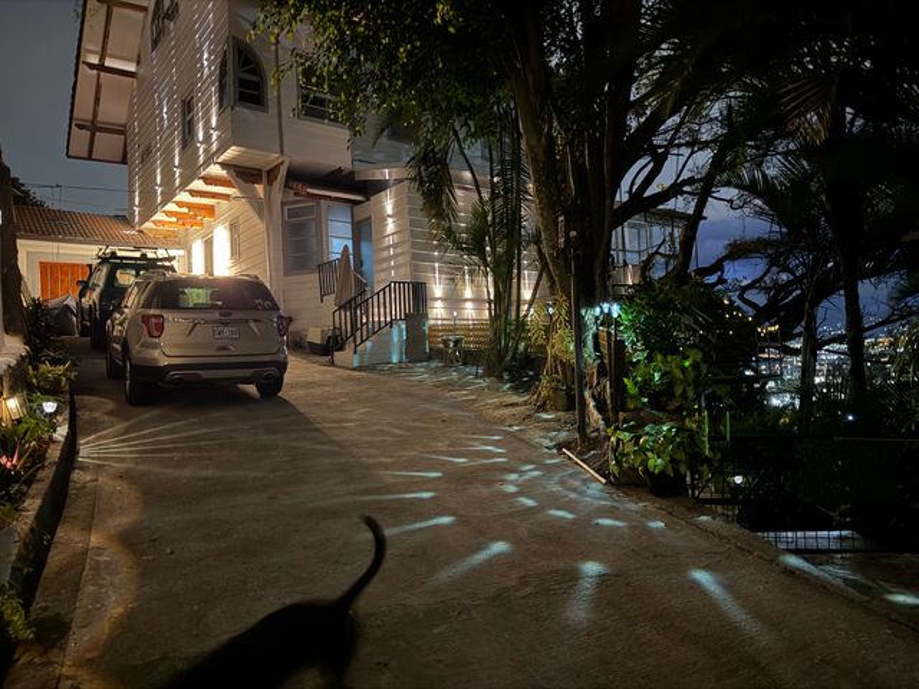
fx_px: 637
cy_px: 344
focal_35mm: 24
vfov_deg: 56.8
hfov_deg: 71.6
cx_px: 460
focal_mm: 6.76
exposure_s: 1/9
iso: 1600
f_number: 1.78
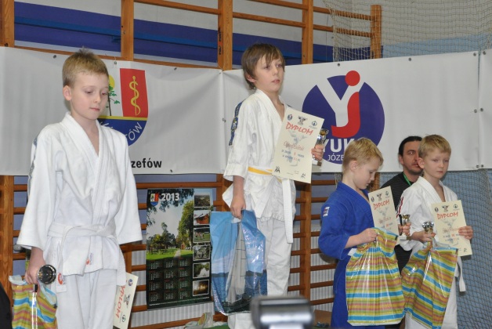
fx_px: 657
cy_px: 164
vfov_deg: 28.1
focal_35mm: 48
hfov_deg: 41.1
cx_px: 246
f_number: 4.2
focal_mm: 32
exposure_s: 1/60
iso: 800
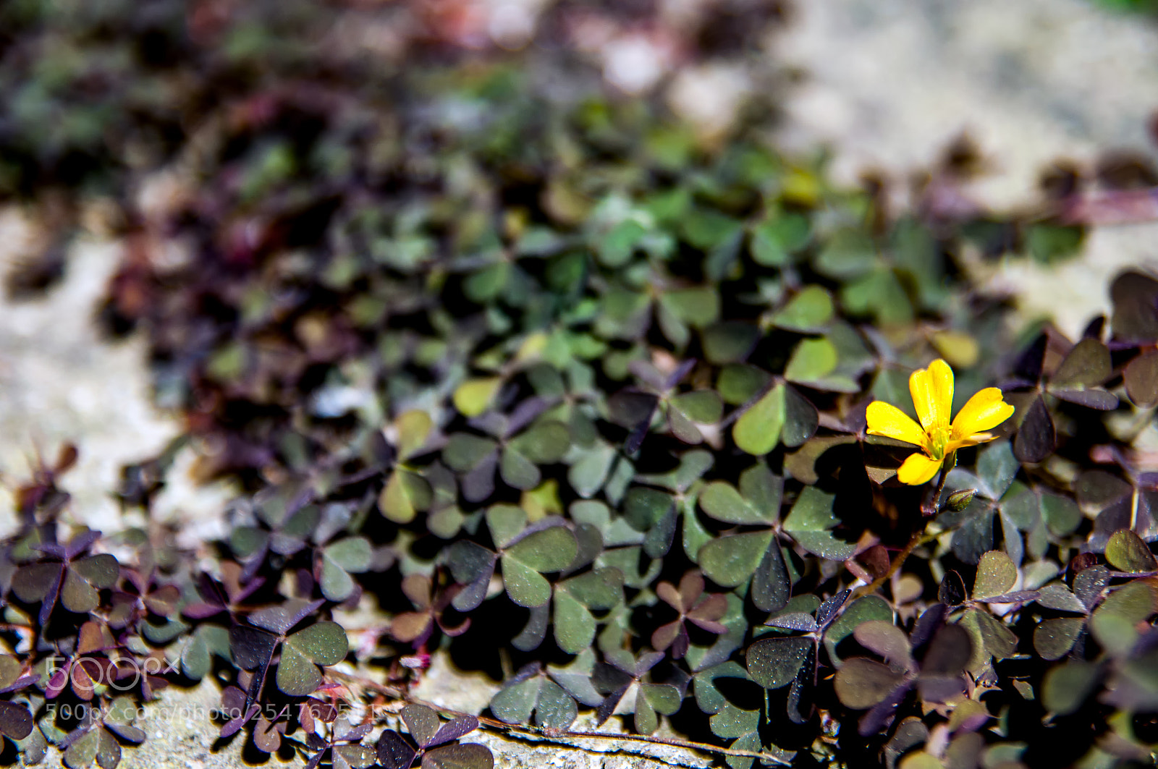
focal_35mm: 48
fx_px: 1542
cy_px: 384
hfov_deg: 41.2
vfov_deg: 28.0
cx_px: 579
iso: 100
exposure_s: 1/800
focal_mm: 32
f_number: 3.2
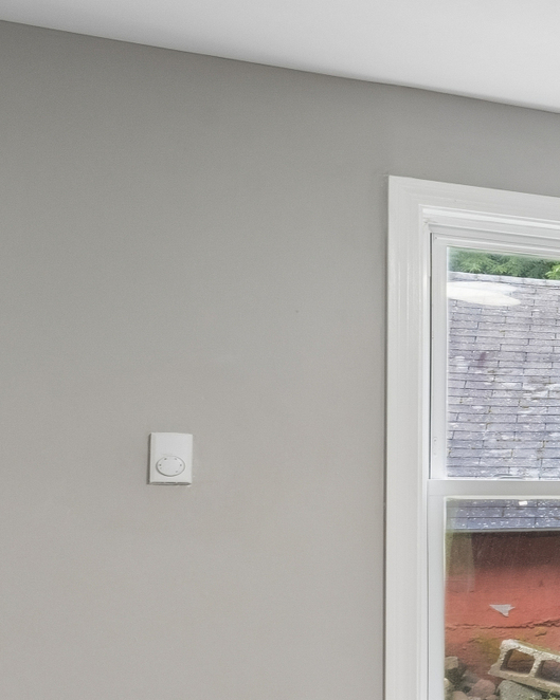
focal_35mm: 61
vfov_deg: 30.7
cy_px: 475
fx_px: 1265
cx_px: 1426
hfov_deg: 14.0
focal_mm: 14
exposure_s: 1/2.5
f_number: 13
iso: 400
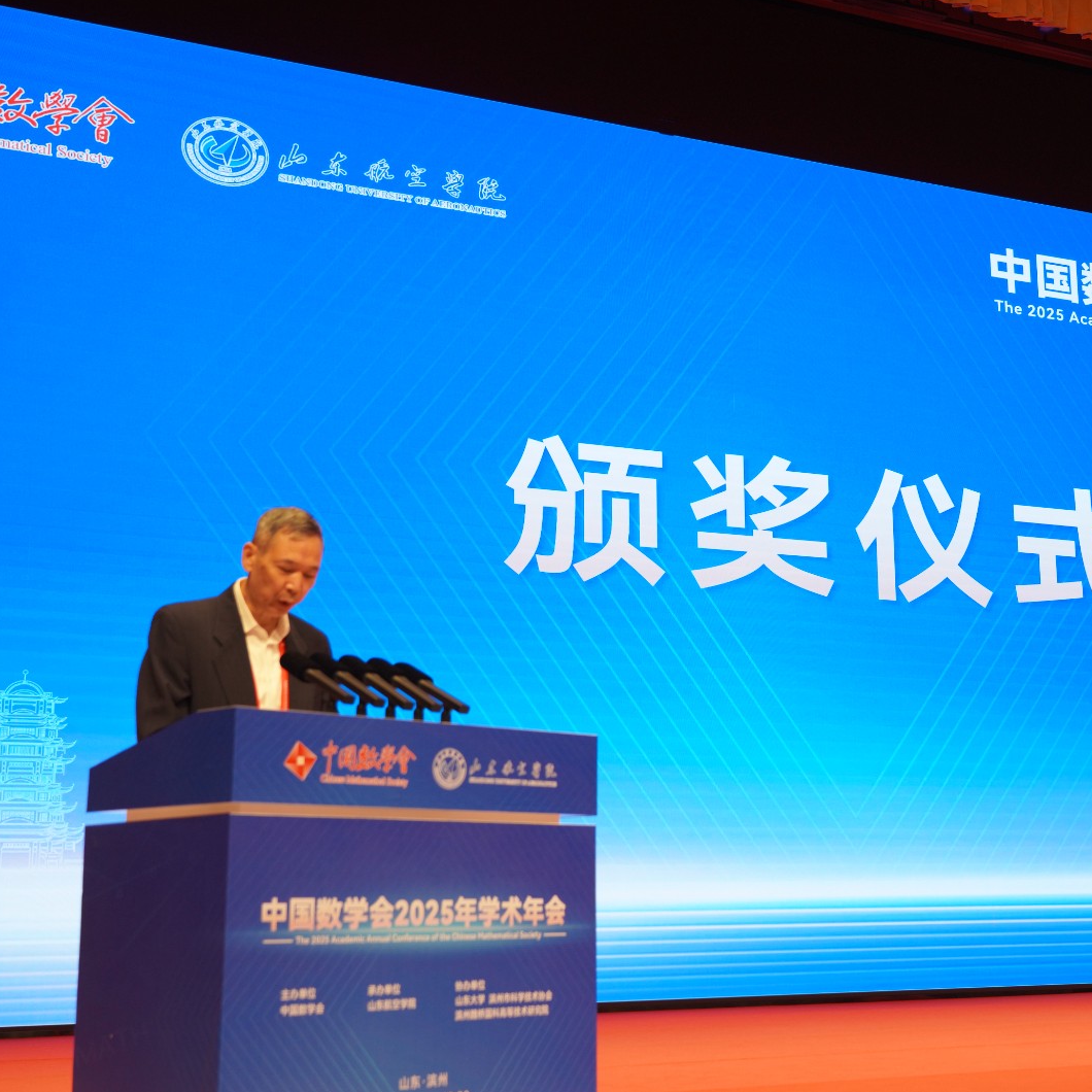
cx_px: 761
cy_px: 544
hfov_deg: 33.6
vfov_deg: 34.0
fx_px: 1785
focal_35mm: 50
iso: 800
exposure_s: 1/100
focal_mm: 39
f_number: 4.5
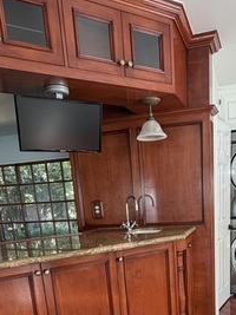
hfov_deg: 40.2
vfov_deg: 48.0
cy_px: 274
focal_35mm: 35
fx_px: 318
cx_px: 157
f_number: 2.2
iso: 200
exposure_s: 1/121
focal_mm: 2.22
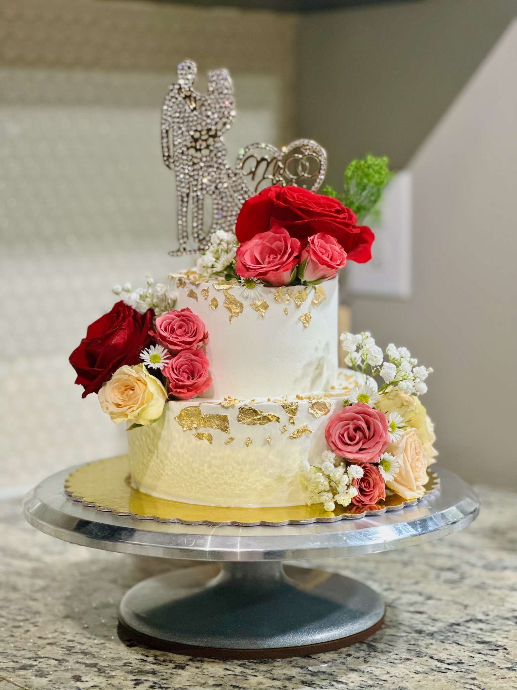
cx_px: 258
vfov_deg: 25.3
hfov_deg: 19.1
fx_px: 1533
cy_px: 345
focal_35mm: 77
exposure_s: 1/40
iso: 250
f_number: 2.8
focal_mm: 9
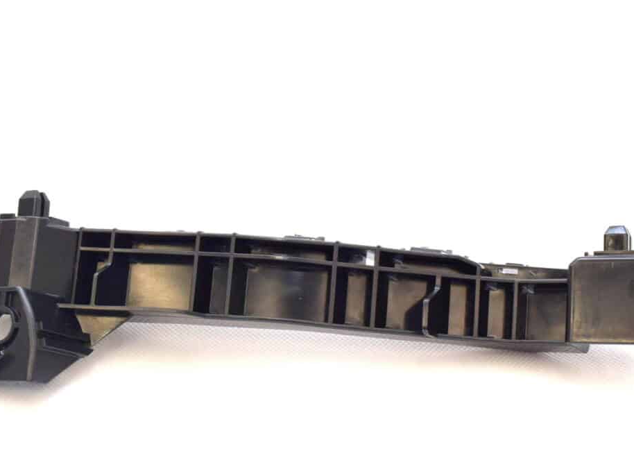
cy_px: 254
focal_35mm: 64
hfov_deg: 30.4
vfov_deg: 23.0
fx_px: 1169
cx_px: 312
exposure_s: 1/250
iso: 400
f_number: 8
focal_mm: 27
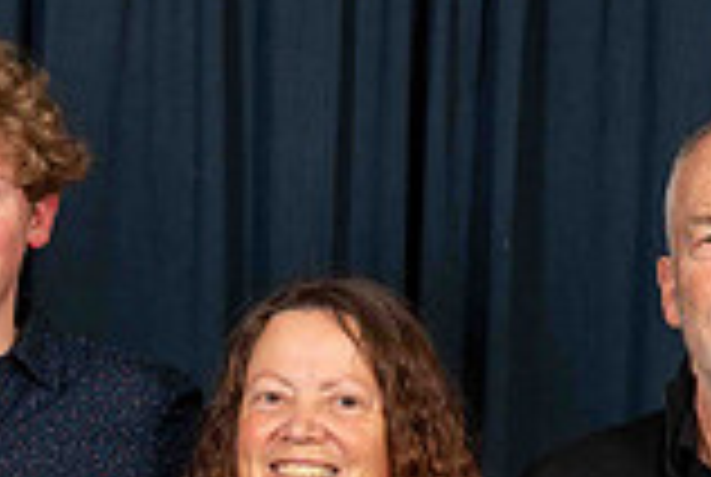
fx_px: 4650
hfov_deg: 8.6
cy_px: 546
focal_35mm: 235
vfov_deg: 5.8
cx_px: -134
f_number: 5.6
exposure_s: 1/250
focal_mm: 60
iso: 125
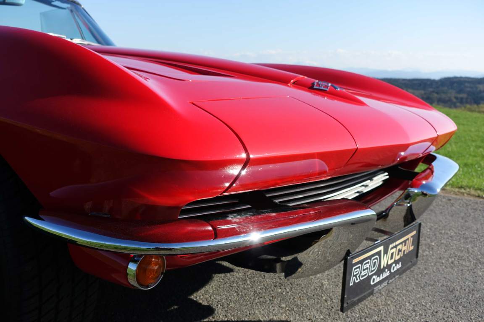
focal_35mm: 37
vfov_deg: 35.9
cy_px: 161
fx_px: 497
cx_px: 242
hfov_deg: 51.9
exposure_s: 1/800
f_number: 4
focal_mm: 13.72
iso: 125
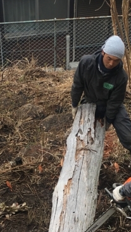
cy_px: 192
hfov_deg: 13.7
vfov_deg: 23.8
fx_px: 543
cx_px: 71
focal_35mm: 88
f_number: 2.2
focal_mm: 4.15
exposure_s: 1/299
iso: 25
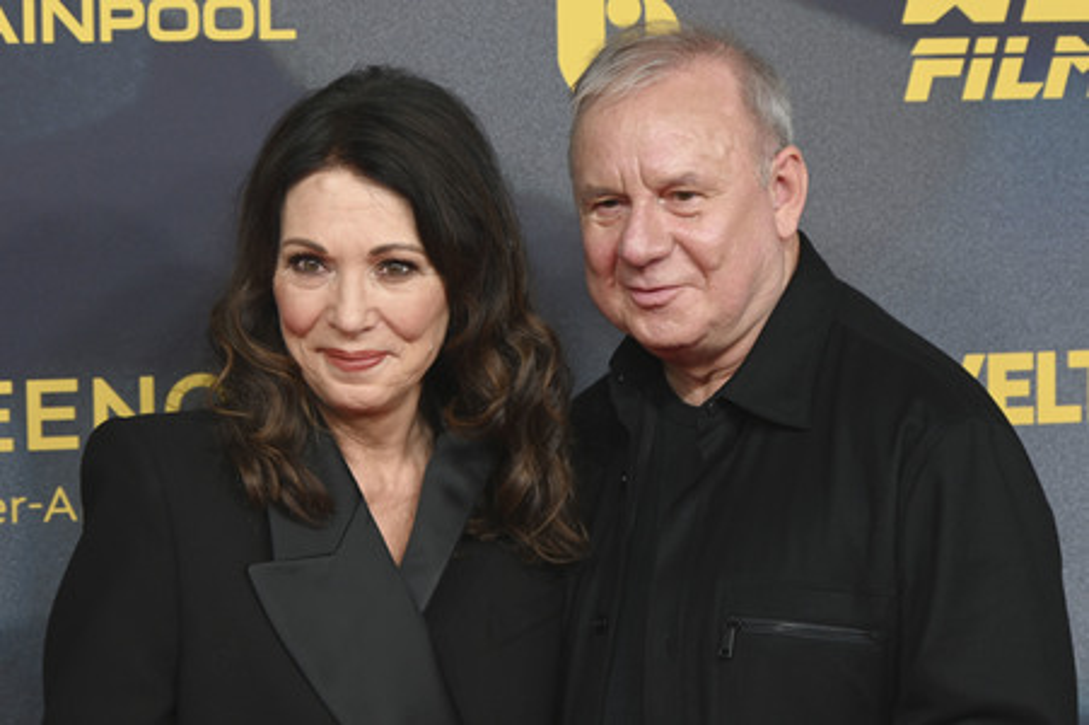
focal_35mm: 96
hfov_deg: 21.3
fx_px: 2902
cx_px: 544
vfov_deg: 14.2
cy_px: 362
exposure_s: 1/160
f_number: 6.3
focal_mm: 96
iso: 800
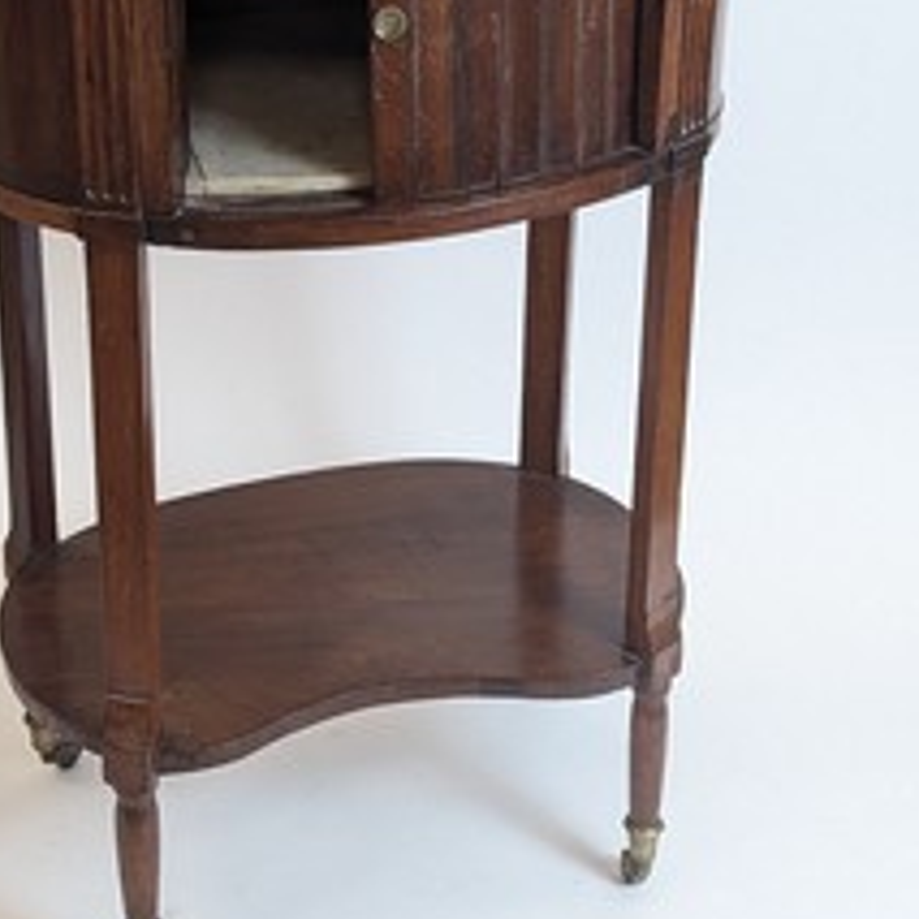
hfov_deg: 41.5
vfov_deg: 40.9
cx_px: 332
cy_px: 255
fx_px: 1201
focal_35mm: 40
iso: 160
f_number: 1.85
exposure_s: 1/100
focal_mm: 6.81
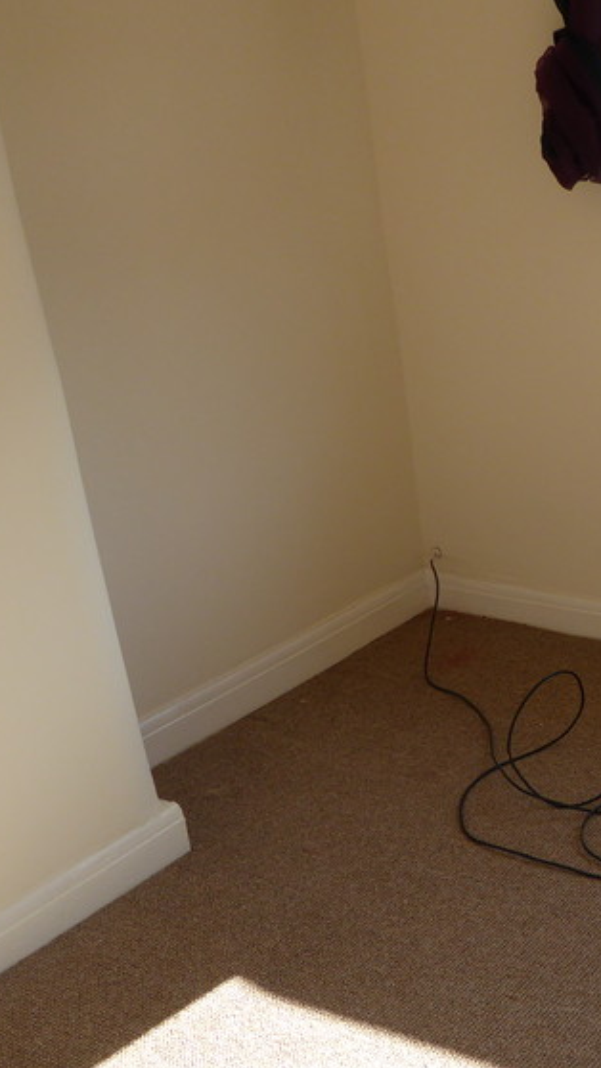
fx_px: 1359
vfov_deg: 42.7
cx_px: 771
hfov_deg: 22.4
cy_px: 641
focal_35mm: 48
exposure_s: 1/160
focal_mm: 4.3
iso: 100
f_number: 3.3
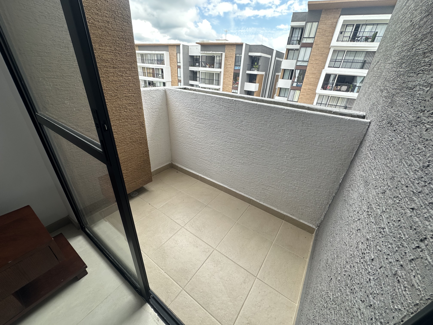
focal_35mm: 14
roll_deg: -3.2
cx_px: 216
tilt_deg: -27.4
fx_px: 175
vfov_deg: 85.7
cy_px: 162
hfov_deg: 102.1
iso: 40
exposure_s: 1/224
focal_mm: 2.22
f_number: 2.2
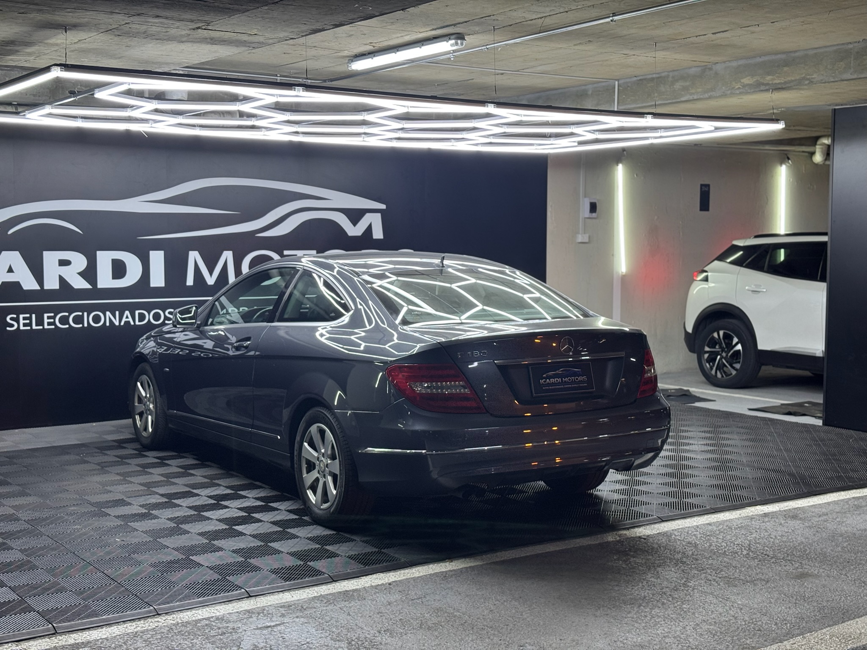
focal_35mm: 48
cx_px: 434
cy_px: 325
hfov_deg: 39.7
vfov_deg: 30.3
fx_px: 1202
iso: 125
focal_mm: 6.76
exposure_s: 1/50
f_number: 1.78
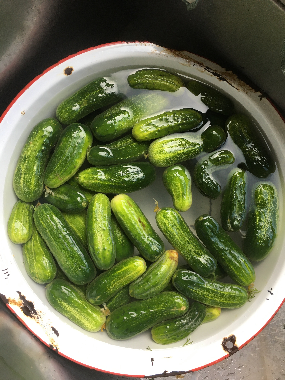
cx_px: 142
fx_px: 318
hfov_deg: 48.2
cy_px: 190
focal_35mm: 29
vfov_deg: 61.7
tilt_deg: -87.5
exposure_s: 1/40
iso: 25
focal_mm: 4.15
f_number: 2.2
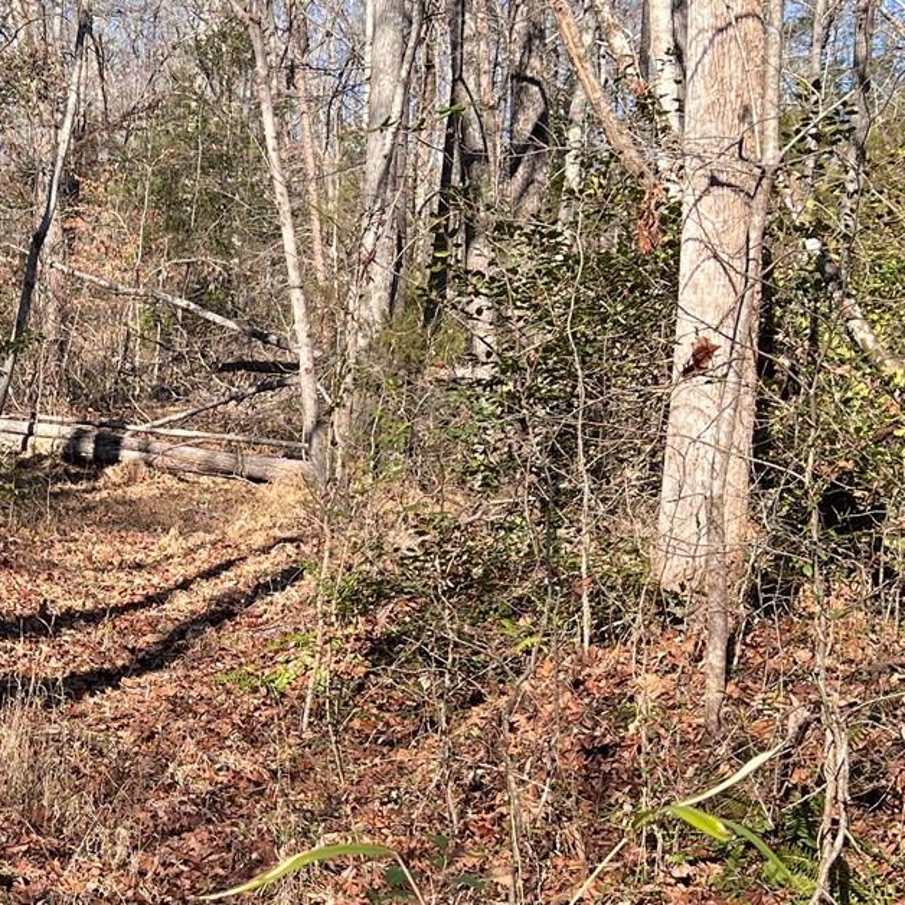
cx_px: 84
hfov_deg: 22.5
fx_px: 2218
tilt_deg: -5.3
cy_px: 651
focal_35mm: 75
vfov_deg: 22.9
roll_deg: -3.7
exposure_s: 1/1224
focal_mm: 5.7
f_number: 1.5
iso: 50
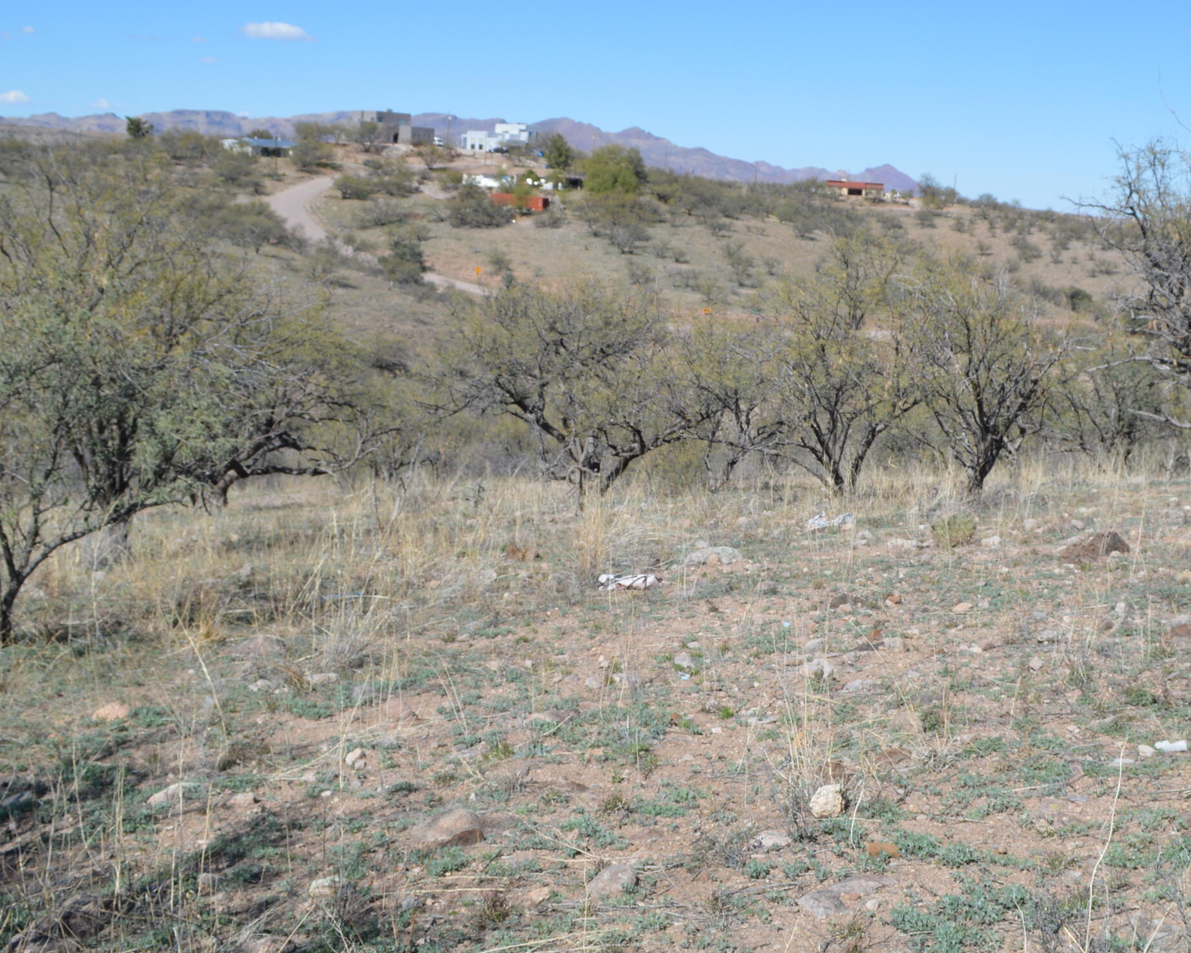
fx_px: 1445
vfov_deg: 36.5
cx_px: 750
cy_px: 443
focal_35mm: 41
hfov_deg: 44.4
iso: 100
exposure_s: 1/320
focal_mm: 18
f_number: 9
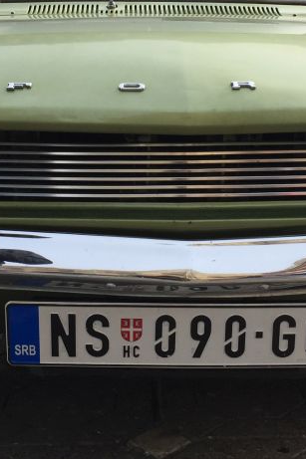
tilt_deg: -5.3
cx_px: 167
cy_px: 133
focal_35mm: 67
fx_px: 855
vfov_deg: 29.8
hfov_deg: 20.3
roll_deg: -0.2
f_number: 2.2
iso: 32
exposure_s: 1/942
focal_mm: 4.15
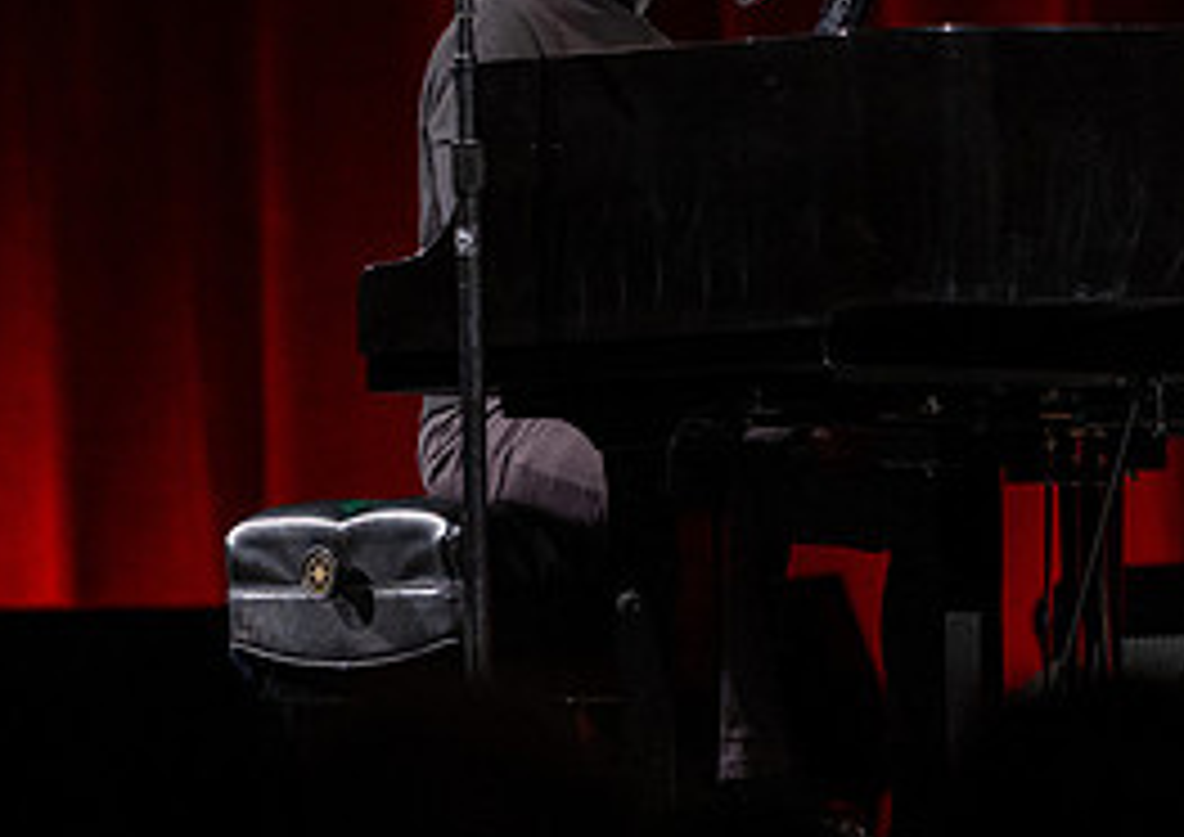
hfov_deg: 5.2
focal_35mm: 392
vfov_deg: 3.6
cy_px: 52
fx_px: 13138
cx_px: 600
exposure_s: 1/320
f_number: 2.8
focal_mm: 135
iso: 1000
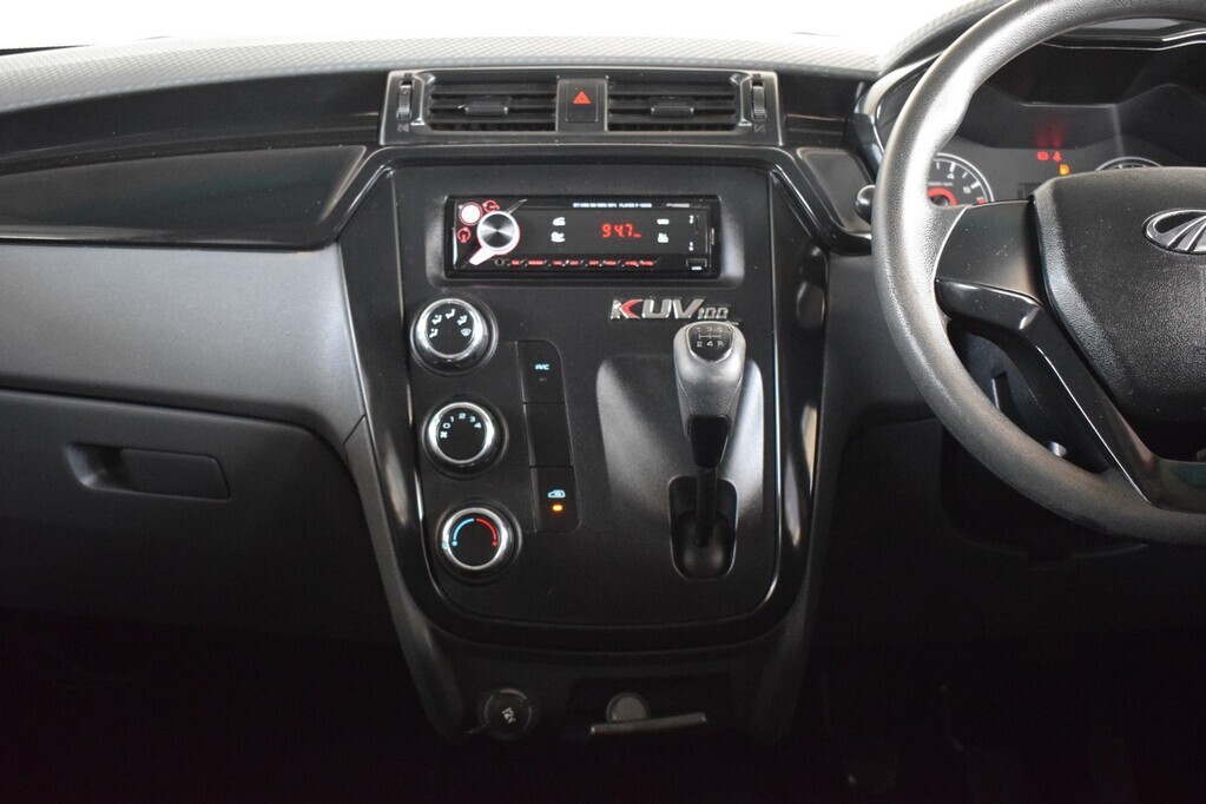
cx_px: 603
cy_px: 402
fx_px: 1457
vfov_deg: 30.8
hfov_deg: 45.0
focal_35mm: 44
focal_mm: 29
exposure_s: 1/60
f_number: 4.2
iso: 4500
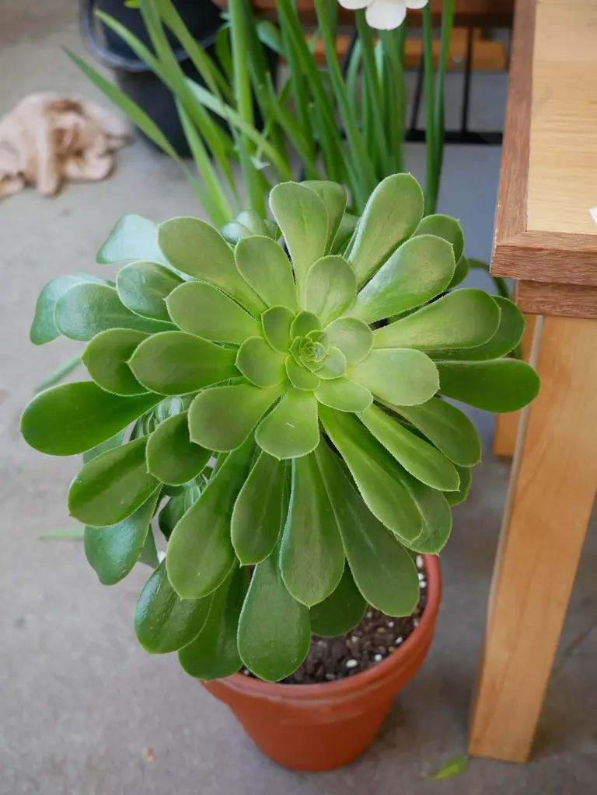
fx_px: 920
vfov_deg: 46.8
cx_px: 298
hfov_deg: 36.0
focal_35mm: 40
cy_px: 398
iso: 800
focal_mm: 20
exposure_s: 1/60
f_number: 4.1
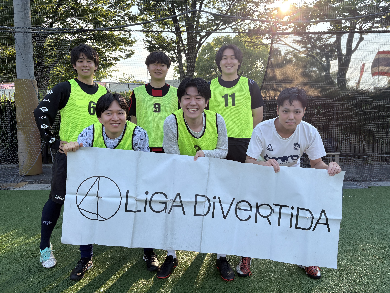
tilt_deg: -3.9
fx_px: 293
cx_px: 195
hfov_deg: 67.3
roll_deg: +0.1
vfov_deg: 53.1
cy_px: 146
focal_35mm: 26
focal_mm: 5.96
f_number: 1.6
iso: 64
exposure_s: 1/1099
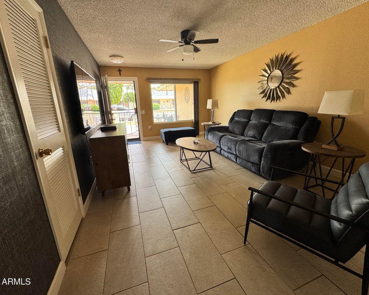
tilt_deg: -13.7
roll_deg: +2.4
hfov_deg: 96.8
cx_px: 182
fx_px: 164
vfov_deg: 84.0
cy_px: 144
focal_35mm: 15
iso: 80
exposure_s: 1/99
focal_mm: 2.22
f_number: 2.2
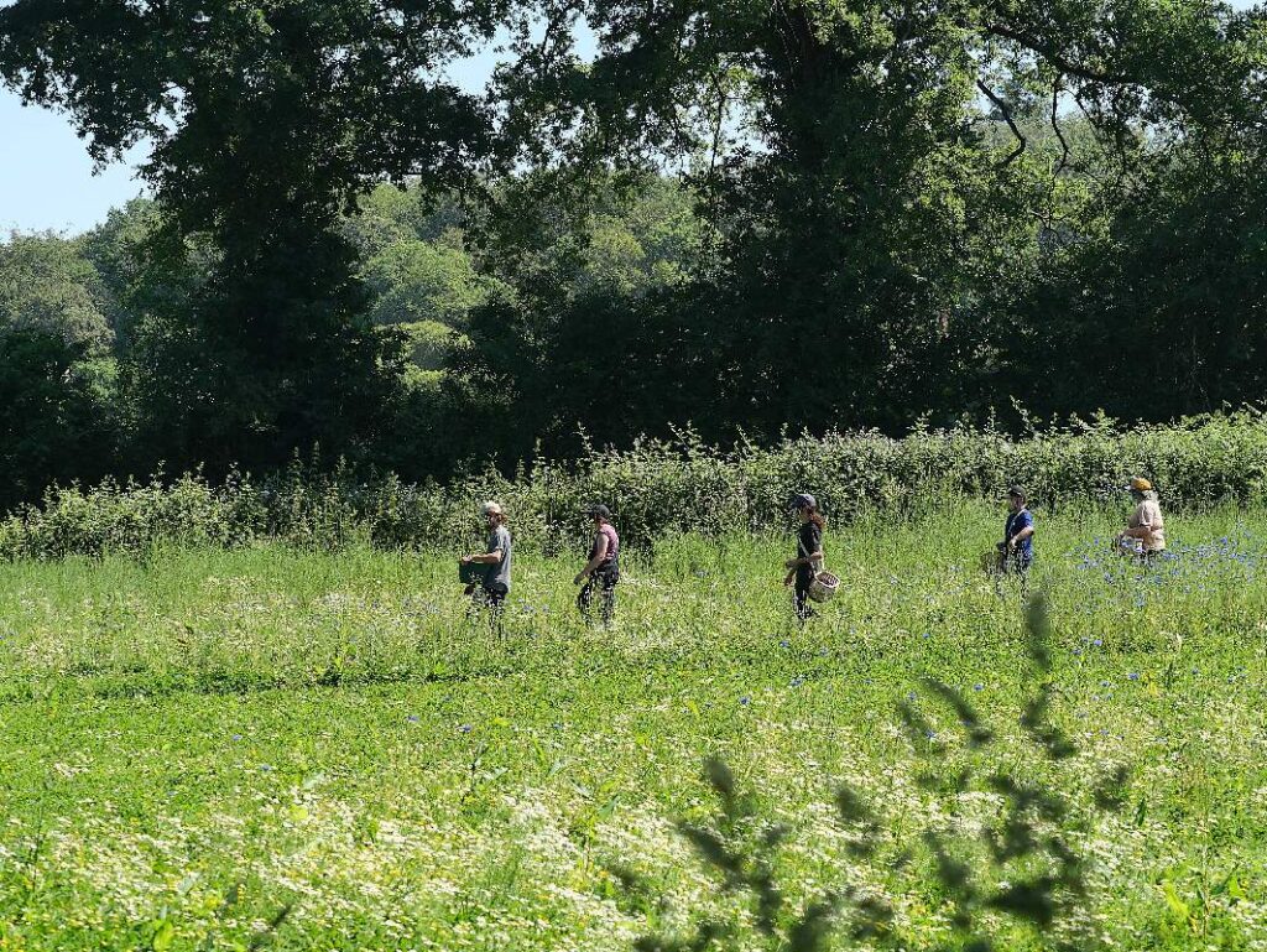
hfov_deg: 19.6
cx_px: 634
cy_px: 476
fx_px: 3662
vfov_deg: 14.8
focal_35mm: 100
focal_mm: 50
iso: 200
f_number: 5
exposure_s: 1/640
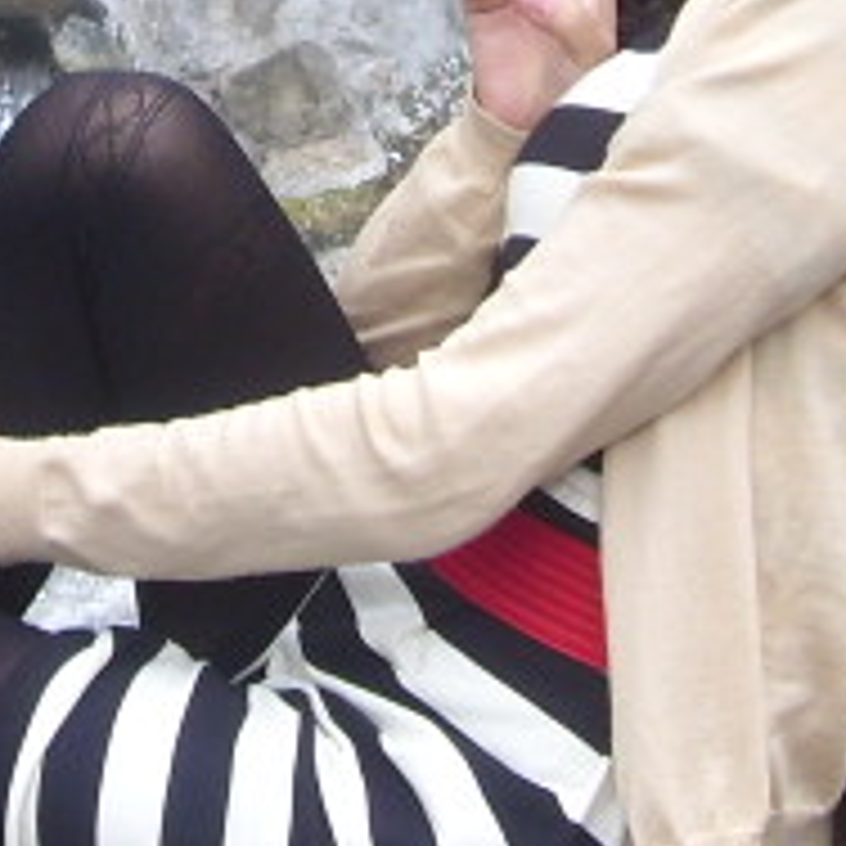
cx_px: 266
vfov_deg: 11.5
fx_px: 4120
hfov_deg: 11.7
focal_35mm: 149
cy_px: -198
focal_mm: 6.3
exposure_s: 1/100
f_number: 3.5
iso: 50
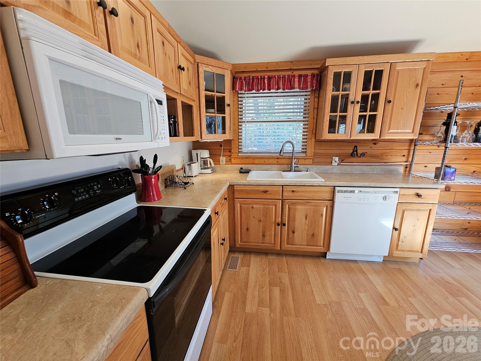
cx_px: 240
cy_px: 180
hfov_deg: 106.2
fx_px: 181
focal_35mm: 13
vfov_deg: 89.9
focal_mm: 2.2
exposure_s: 1/60
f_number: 2.2
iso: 64
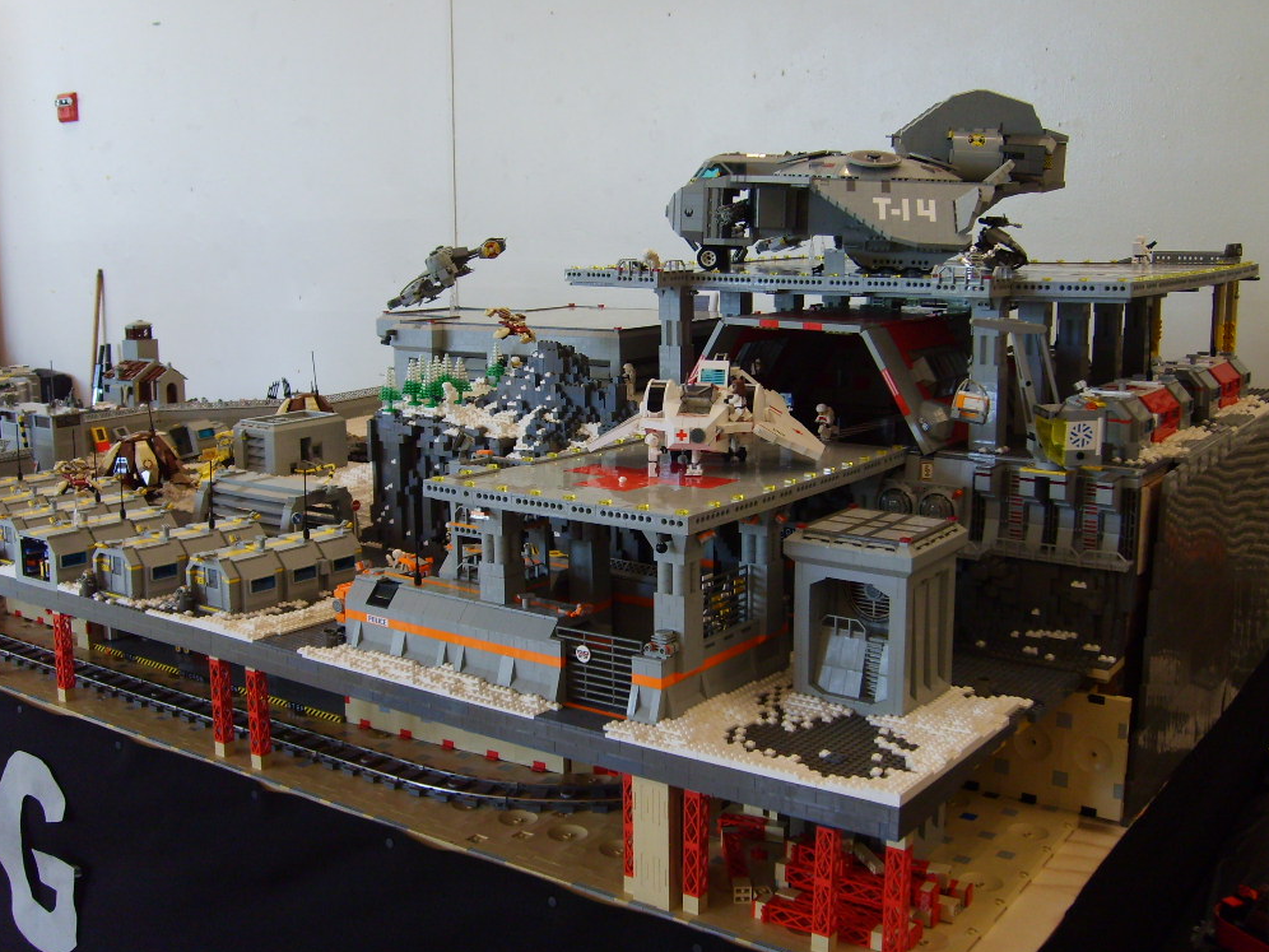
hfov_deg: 51.4
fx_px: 1320
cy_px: 466
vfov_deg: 39.7
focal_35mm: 36
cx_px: 628
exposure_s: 1/30
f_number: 2.8
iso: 100
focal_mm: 5.8
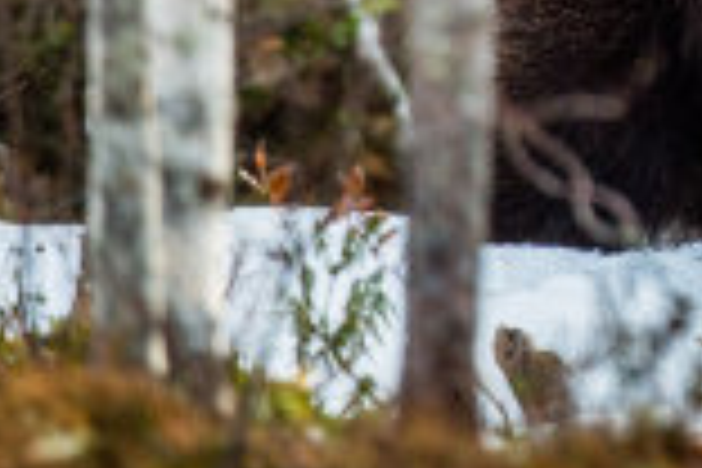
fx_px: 61206
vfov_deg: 0.4
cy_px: -430
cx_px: 1359
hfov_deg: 0.7
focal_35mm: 3139
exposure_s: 1/1000
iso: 800
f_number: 7.1
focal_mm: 800
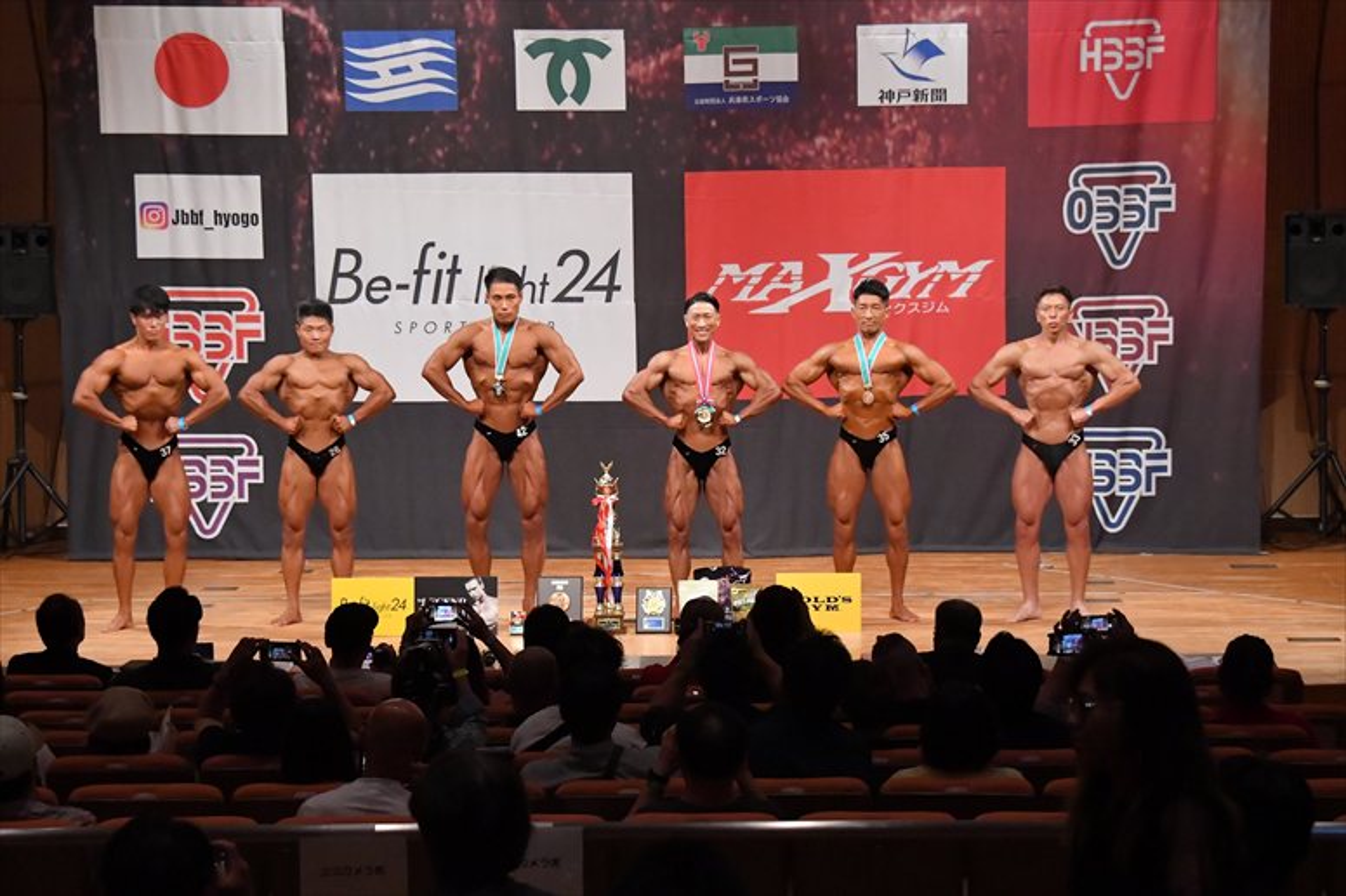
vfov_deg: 12.7
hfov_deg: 18.9
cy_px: 448
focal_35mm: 108
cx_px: 673
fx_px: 4036
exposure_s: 1/400
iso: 8000
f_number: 5.6
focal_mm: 72
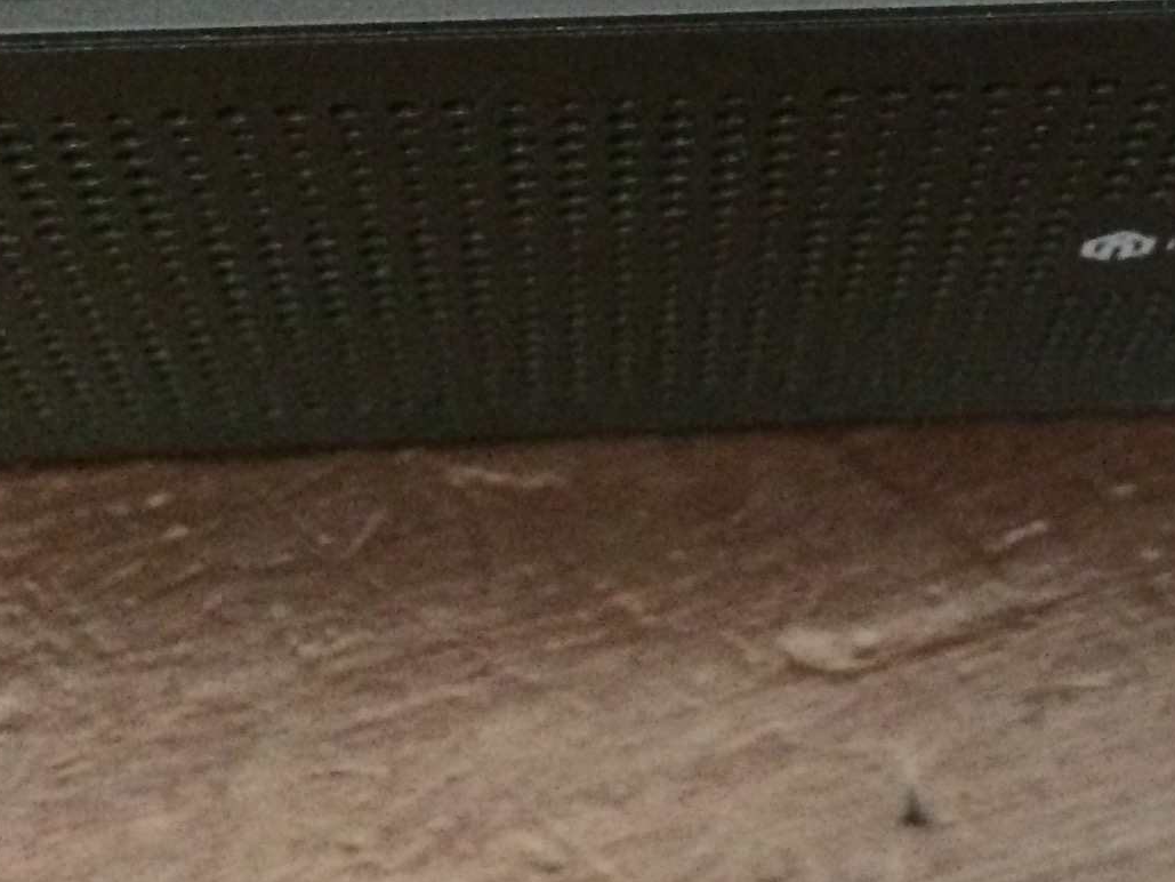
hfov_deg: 20.8
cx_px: 1080
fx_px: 3123
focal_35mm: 92
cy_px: -103
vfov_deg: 15.6
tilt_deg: -62.9
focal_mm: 4.15
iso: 640
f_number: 2.2
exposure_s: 1/17
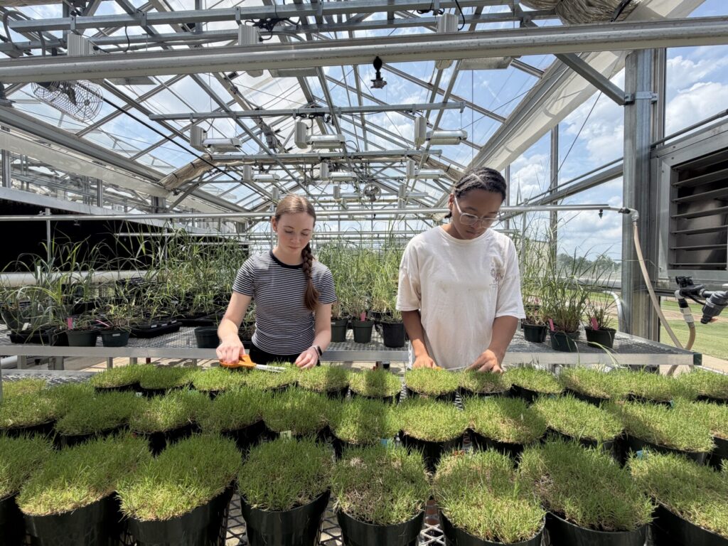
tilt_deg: -0.8
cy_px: 273
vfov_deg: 85.7
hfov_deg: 102.1
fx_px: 294
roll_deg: +0.1
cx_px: 364
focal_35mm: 14
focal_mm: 2.22
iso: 32
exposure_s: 1/770
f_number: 2.2
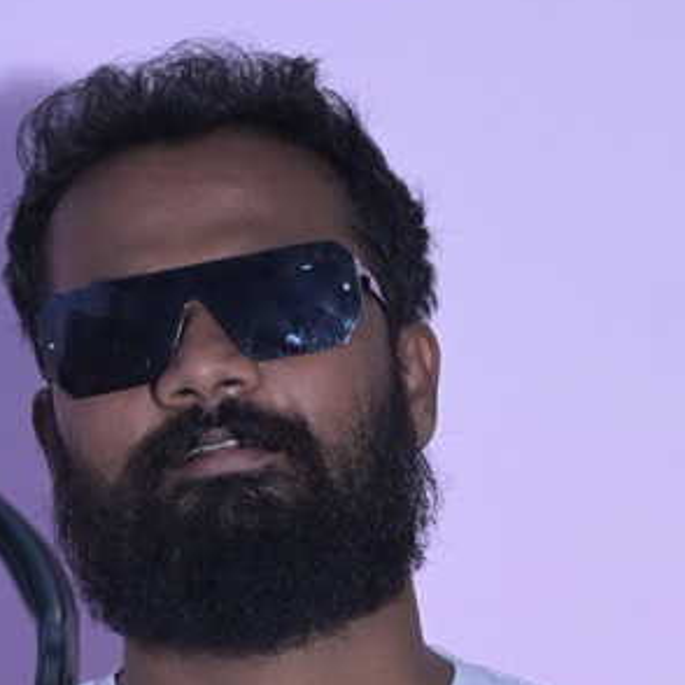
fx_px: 5821
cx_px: 240
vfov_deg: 6.6
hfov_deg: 6.7
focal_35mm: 260
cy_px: 1028
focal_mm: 50
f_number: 5.6
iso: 1250
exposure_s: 1/250
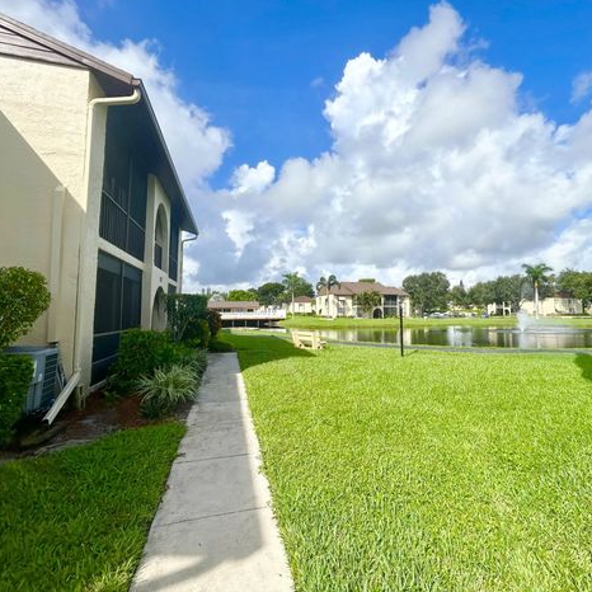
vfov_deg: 84.0
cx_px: 330
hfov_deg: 83.6
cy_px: 288
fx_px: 329
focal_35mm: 17
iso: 32
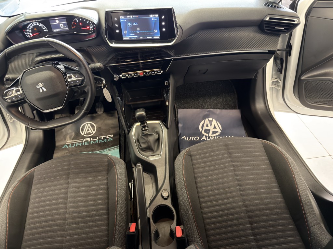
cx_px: 166
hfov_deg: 71.6
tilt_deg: -41.9
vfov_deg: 56.8
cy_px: 124
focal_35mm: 24
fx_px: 231
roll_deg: +6.5
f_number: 1.78
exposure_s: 1/30
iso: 640
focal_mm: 6.76
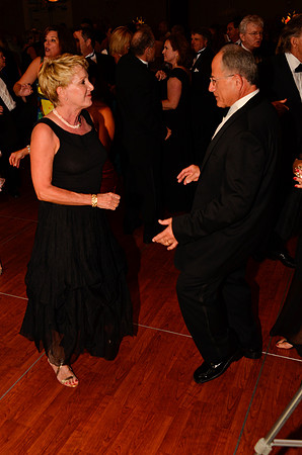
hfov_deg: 36.7
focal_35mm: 36
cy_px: 228
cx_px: 151
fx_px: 455
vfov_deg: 53.2
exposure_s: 1/60
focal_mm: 24
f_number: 5
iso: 400
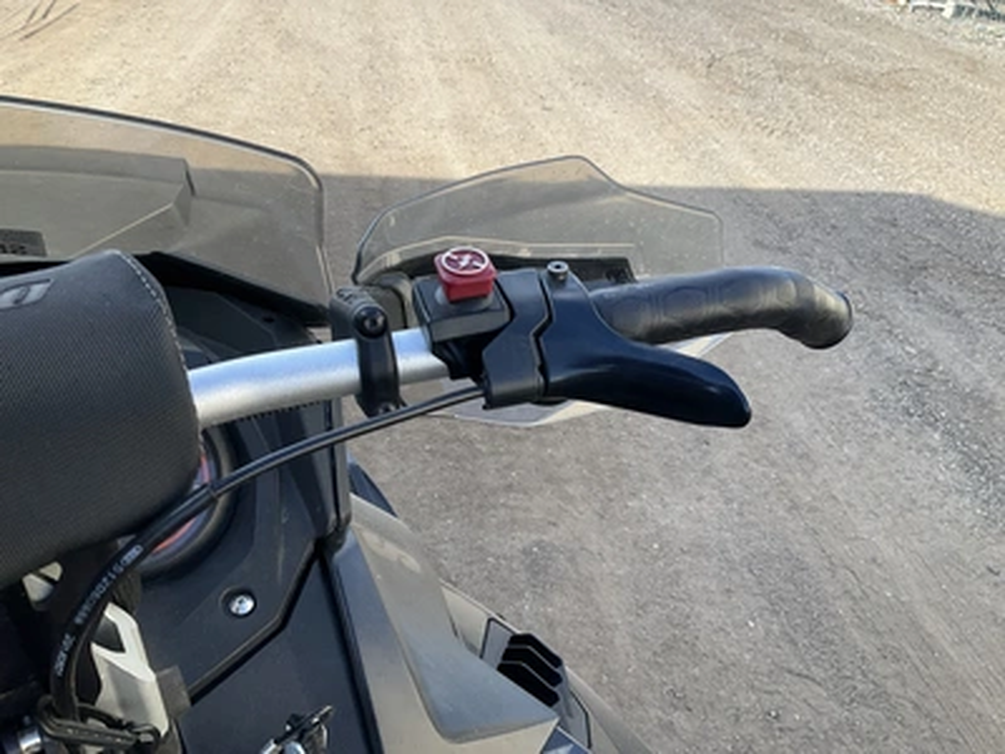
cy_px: 377
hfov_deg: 61.7
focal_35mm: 29
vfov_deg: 48.2
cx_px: 502
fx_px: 842
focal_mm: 3
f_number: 1.8
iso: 25
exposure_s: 1/348
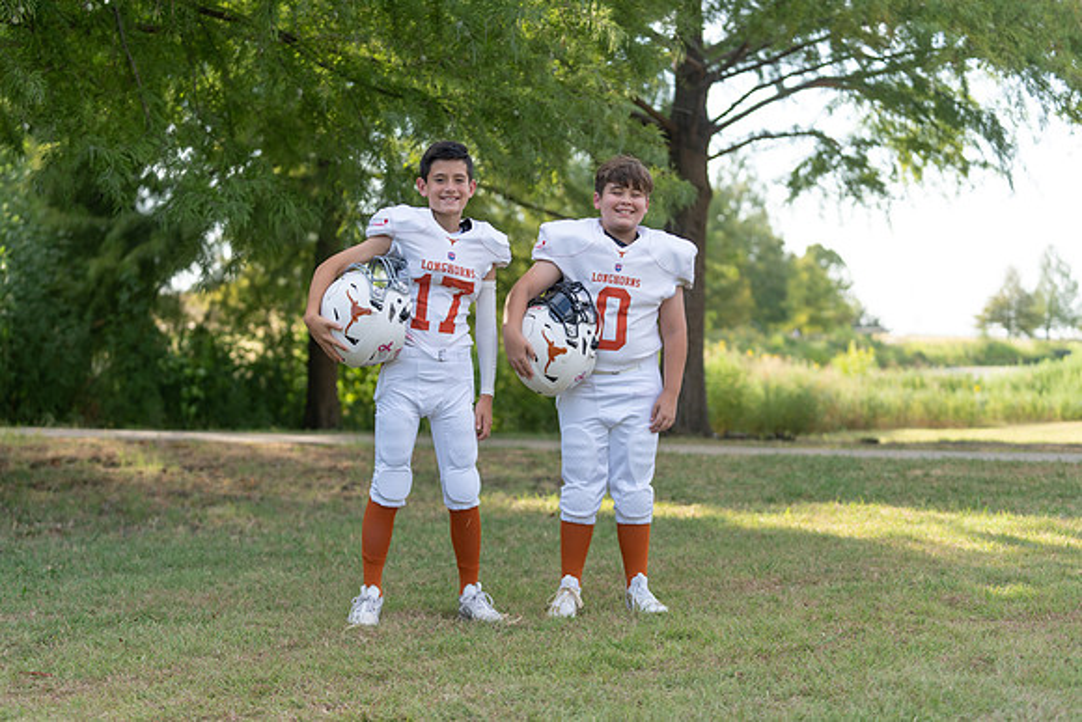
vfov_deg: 19.5
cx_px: 541
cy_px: 361
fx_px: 2104
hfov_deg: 28.8
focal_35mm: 70
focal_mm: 70
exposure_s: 1/400
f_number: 2.8
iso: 100
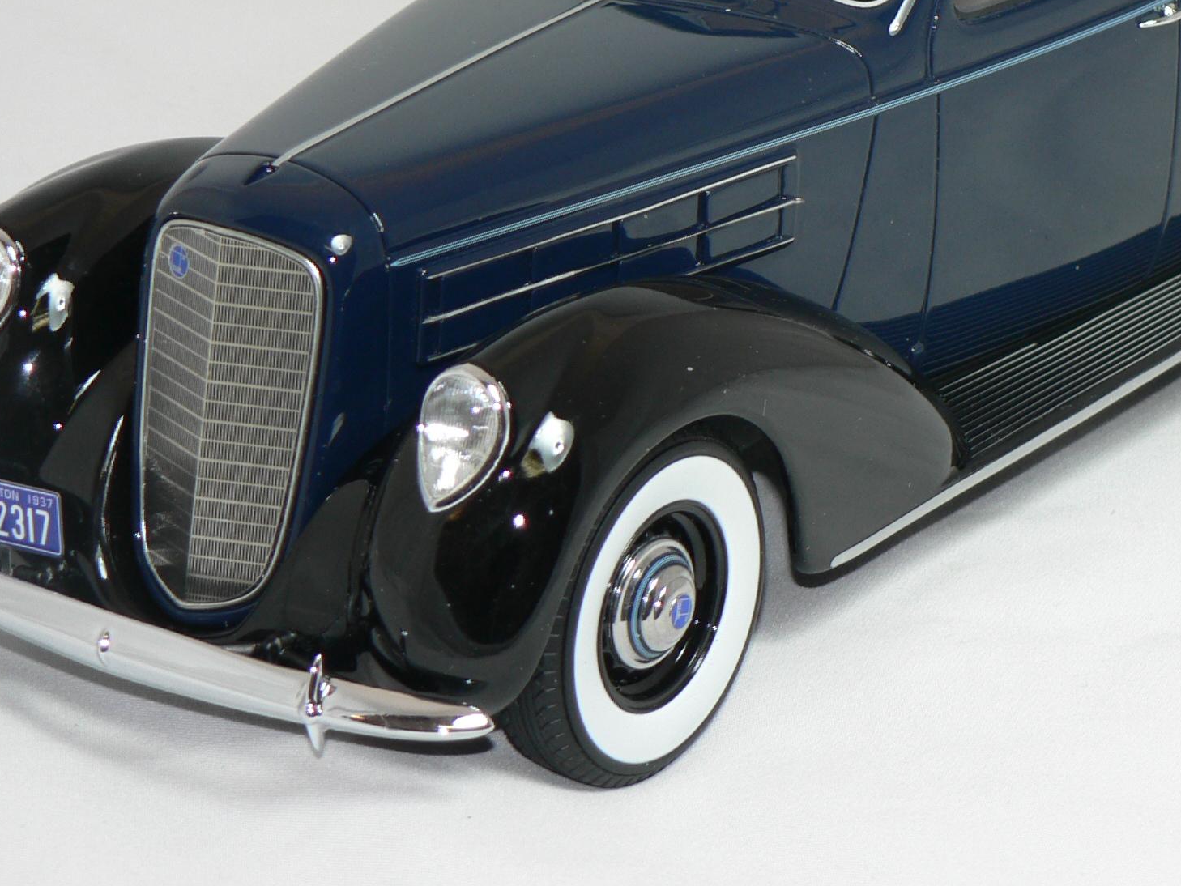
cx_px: 778
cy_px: 109
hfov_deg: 13.1
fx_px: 5153
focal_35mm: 151
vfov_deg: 9.8
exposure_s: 1/60
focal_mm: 14.3
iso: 80
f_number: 3.2
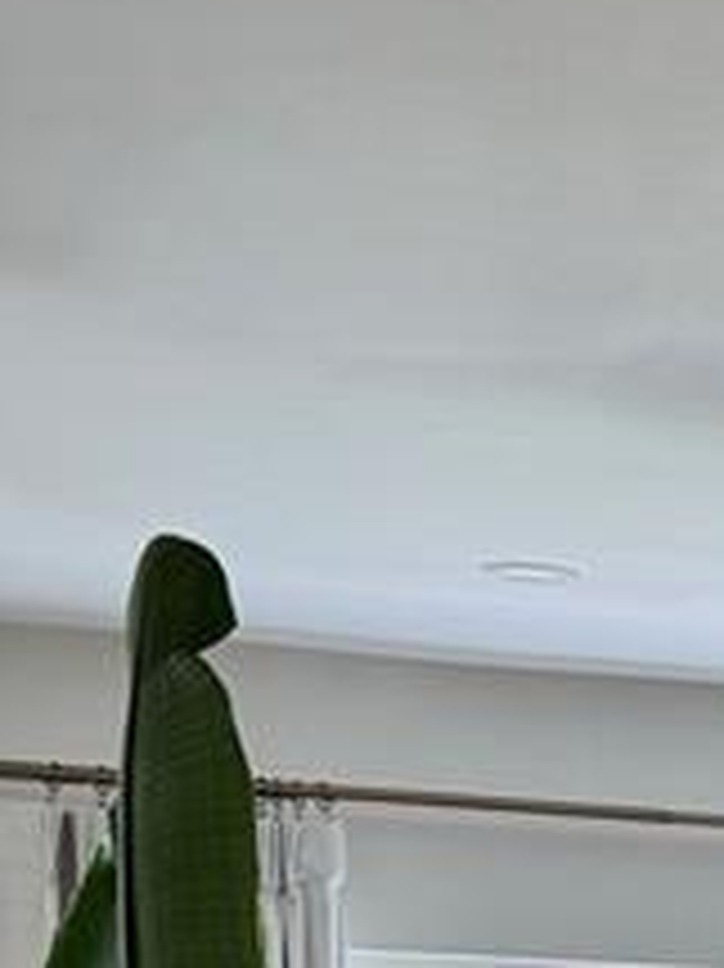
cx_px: 1727
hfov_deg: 9.8
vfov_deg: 13.9
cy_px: 1409
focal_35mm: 134
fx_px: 3741
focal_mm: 6.76
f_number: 1.78
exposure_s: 1/162
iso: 100
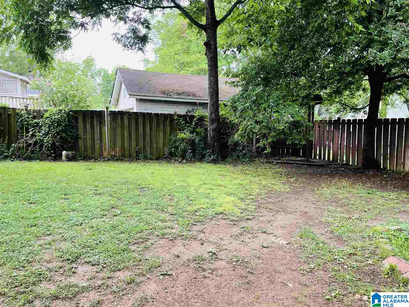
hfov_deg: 67.3
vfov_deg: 53.1
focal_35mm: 26
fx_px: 307
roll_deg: +0.3
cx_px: 204
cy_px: 154
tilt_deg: -7.3
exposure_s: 1/156
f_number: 1.6
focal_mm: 5.1
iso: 32
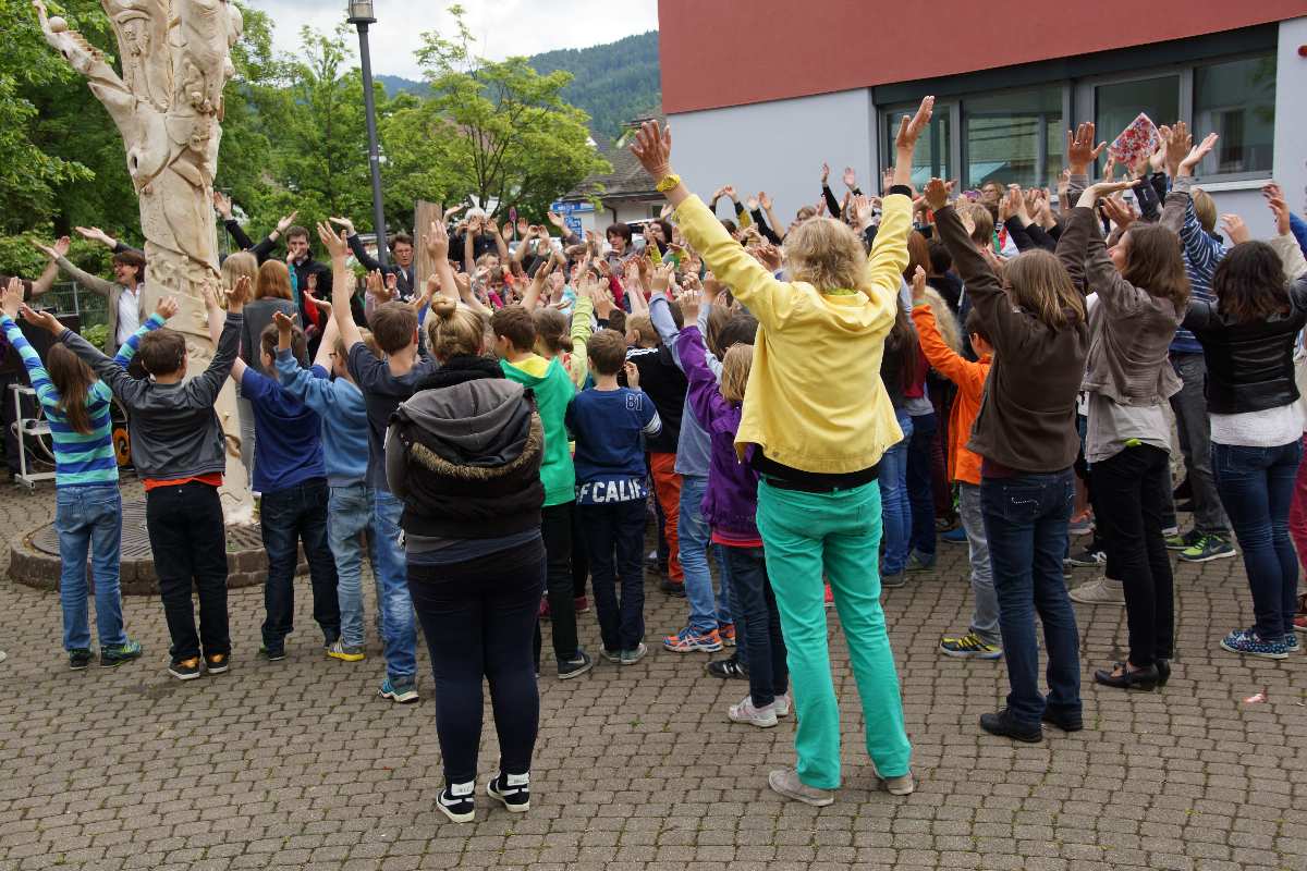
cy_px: 436
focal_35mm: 42
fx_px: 1525
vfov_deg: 31.9
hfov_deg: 46.4
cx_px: 654
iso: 100
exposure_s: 1/160
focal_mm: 28
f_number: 6.3
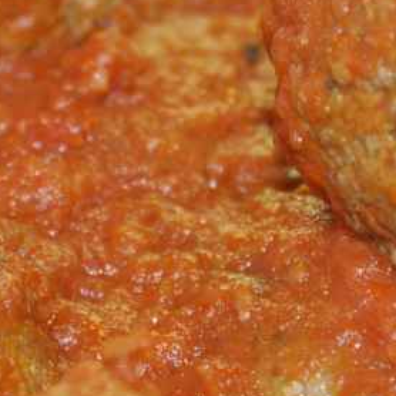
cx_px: 58
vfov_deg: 3.6
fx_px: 6375
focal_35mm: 493
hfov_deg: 3.6
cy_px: 238
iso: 400
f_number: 5.3
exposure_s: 1/60
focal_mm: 105
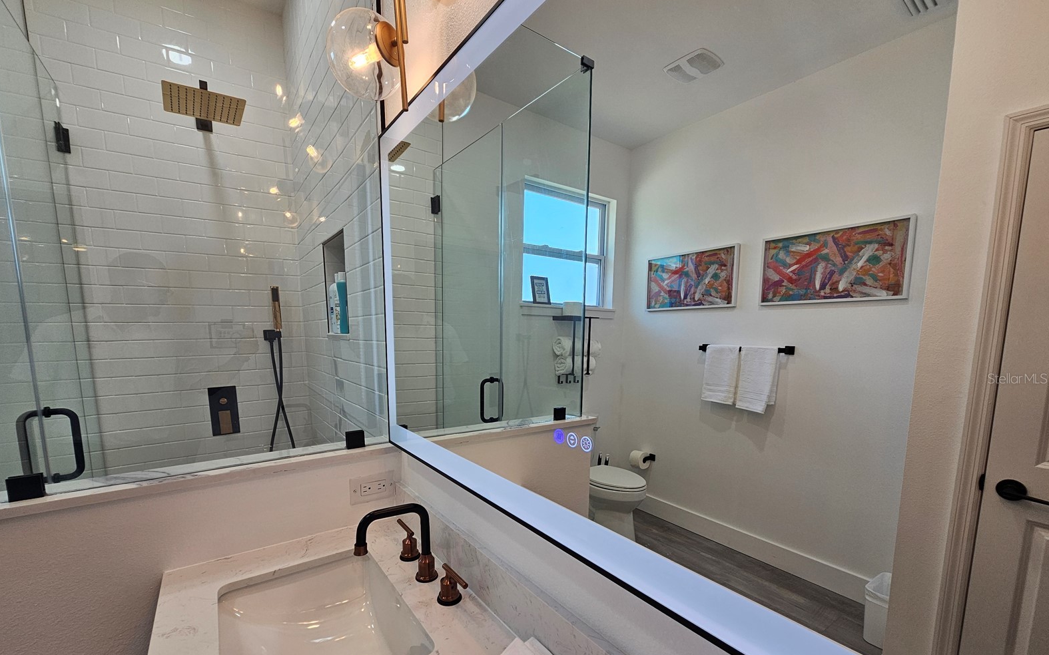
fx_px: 400
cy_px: 378
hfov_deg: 105.3
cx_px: 518
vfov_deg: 78.1
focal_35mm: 14
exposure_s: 1/120
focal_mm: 2.2
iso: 64
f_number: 2.2
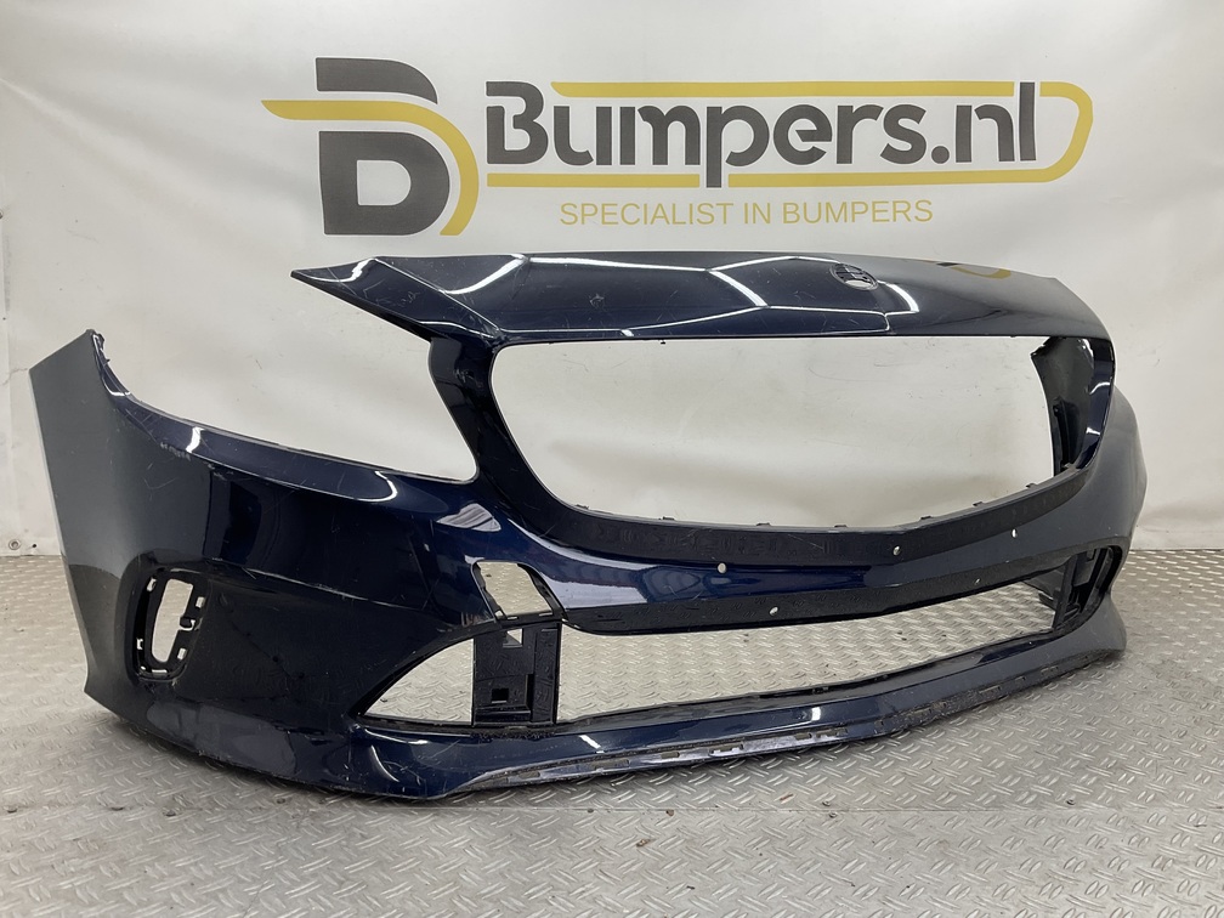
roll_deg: -1.3
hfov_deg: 61.7
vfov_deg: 48.2
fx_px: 1025
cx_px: 612
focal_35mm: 29
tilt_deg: -7.9
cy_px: 459
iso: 20
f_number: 1.8
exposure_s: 1/100
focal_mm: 3
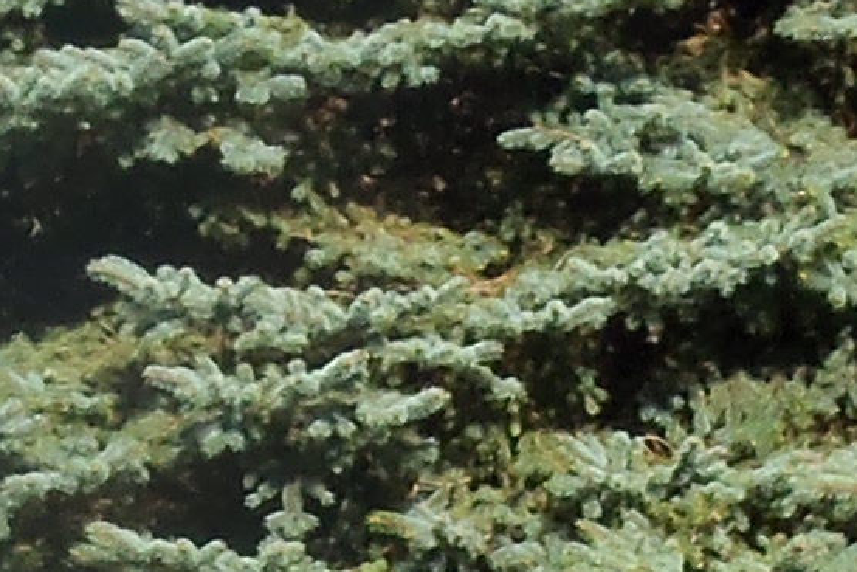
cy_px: 1073
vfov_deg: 3.5
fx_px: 9215
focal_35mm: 387
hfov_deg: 5.3
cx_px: 494
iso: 80
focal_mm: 8.7
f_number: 9.8
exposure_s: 1/100
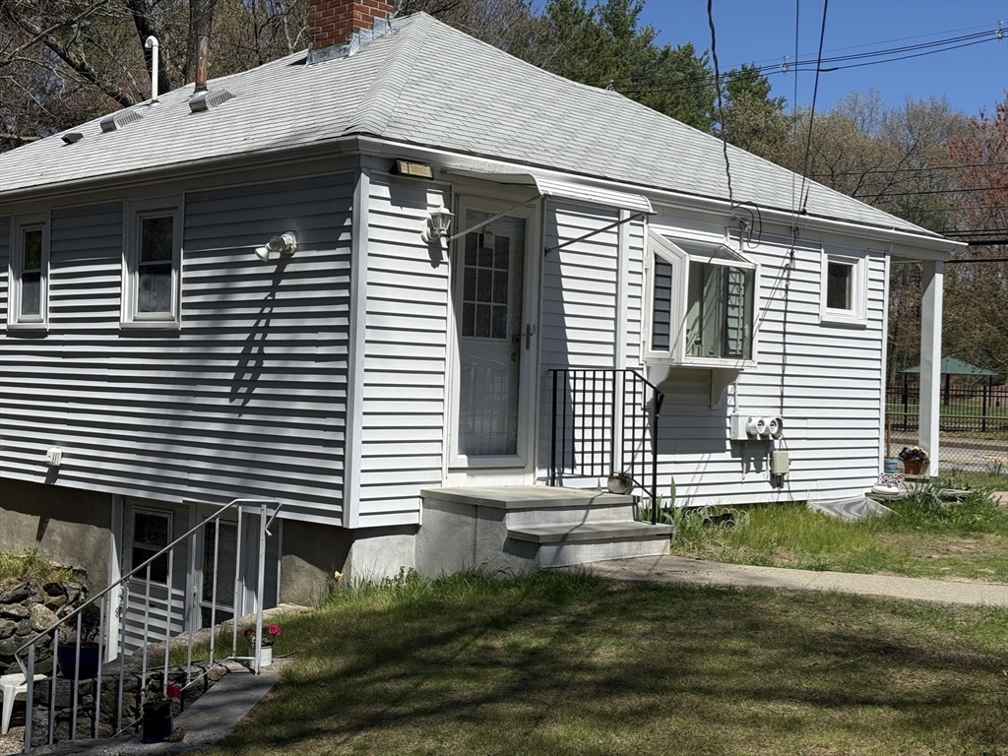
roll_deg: -2.3
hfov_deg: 39.7
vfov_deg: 30.3
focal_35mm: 48
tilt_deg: +0.1
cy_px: 378
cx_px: 504
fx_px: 1398
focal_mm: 6.76
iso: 64
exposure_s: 1/7874
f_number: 1.78
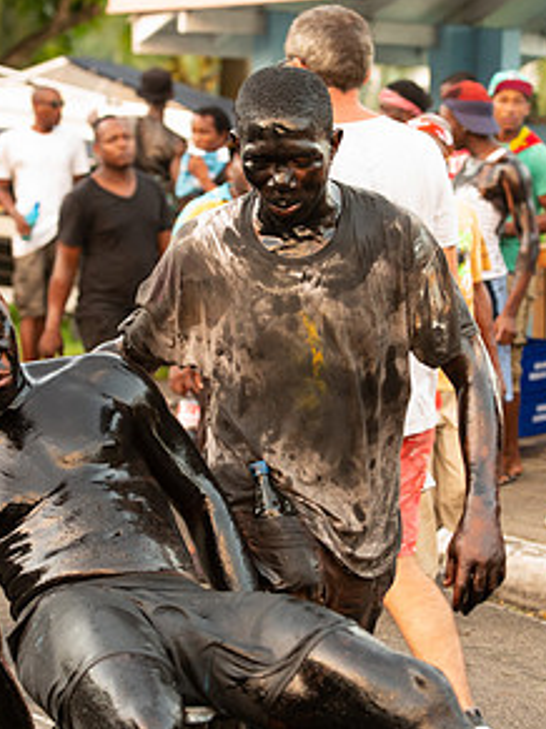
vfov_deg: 16.6
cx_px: 297
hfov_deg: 12.4
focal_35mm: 119
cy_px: 378
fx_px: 2504
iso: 3600
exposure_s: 1/200
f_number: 5
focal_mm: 80
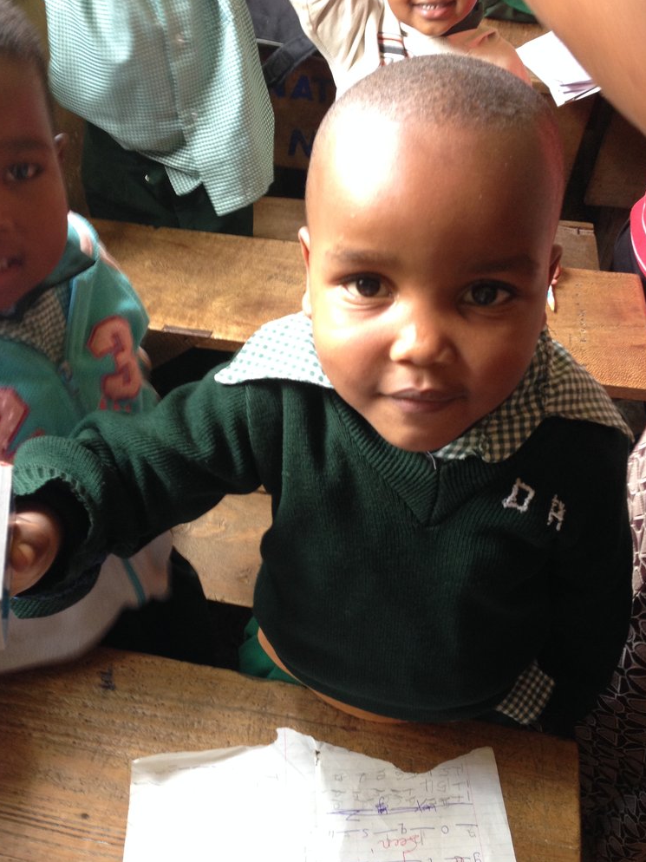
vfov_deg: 54.0
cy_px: 427
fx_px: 846
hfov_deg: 41.8
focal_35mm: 34
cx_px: 323
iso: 125
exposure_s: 1/20
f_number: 2.4
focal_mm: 4.12
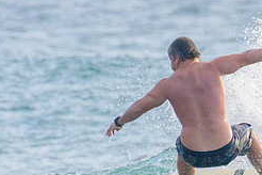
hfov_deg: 0.9
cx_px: 81
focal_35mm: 2270
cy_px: 208
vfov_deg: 0.6
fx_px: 16519
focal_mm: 800
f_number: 13
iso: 2800
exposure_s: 1/2000
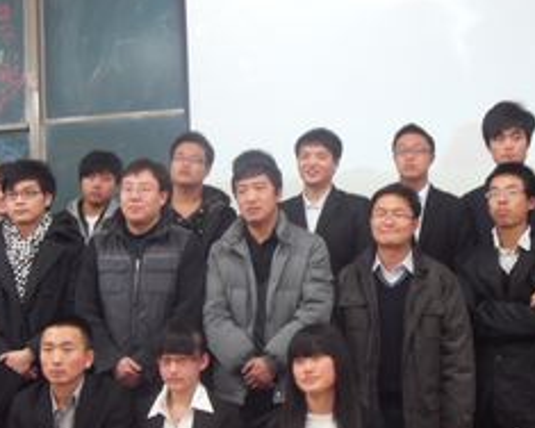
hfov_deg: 27.8
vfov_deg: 22.4
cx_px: 207
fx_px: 1077
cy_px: 258
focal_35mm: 68
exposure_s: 1/8
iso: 200
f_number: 3.5
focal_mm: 6.6
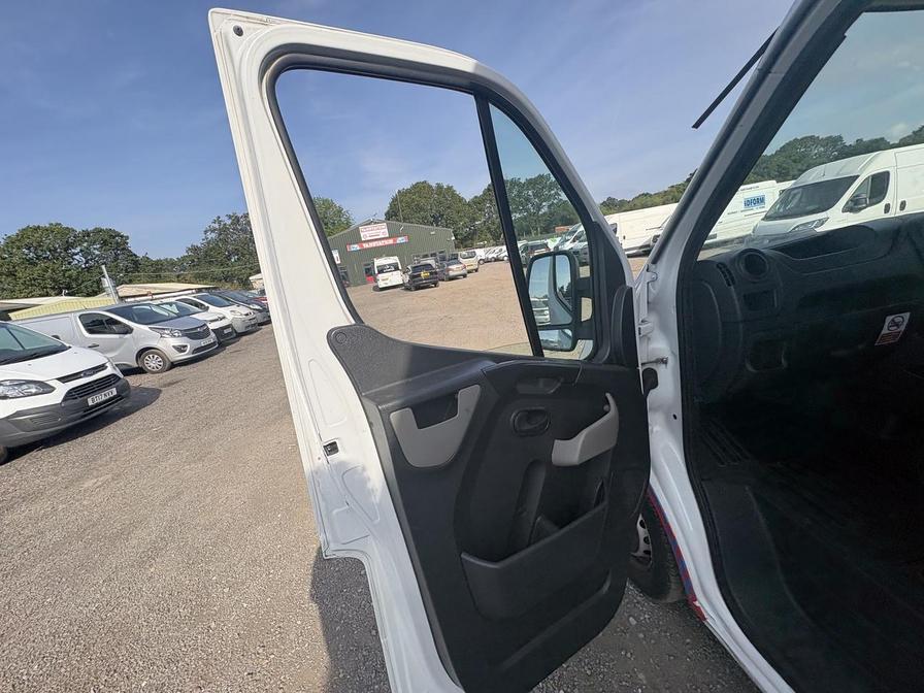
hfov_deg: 102.1
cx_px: 462
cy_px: 346
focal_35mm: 14
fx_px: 374
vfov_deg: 85.7
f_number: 2.2
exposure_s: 1/944
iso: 40
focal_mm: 2.22
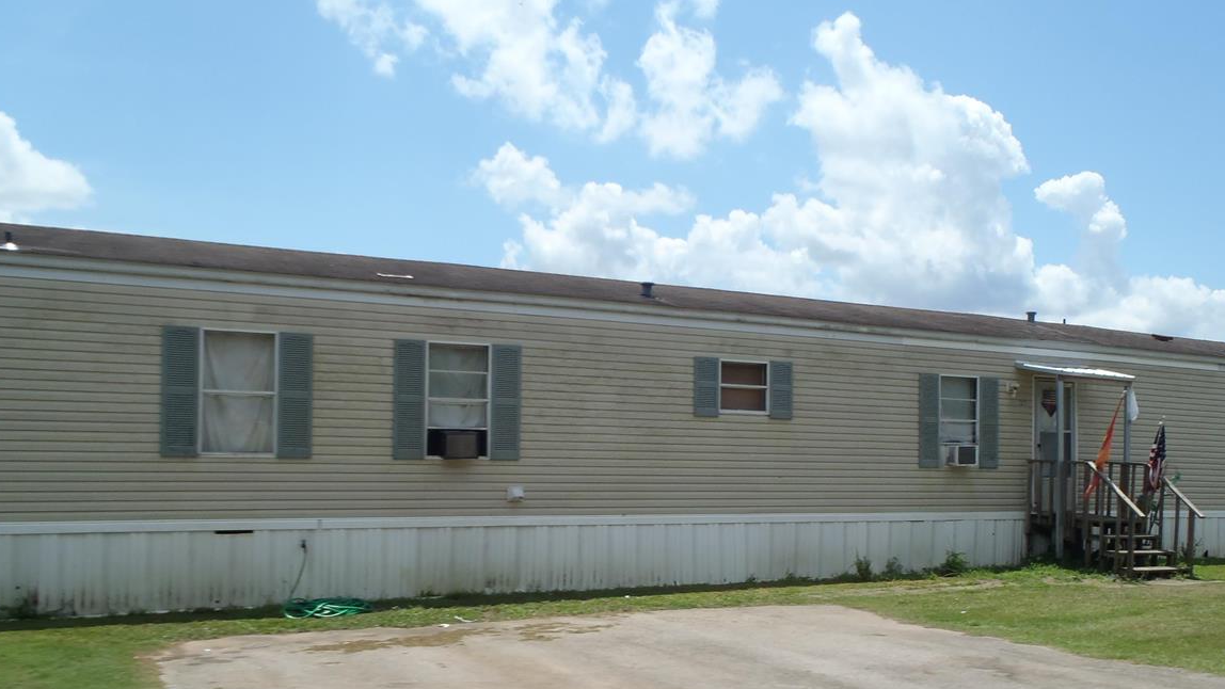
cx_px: 671
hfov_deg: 57.9
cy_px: 460
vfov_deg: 34.3
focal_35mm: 34
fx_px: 1104
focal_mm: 5
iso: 80
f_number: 11
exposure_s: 1/100
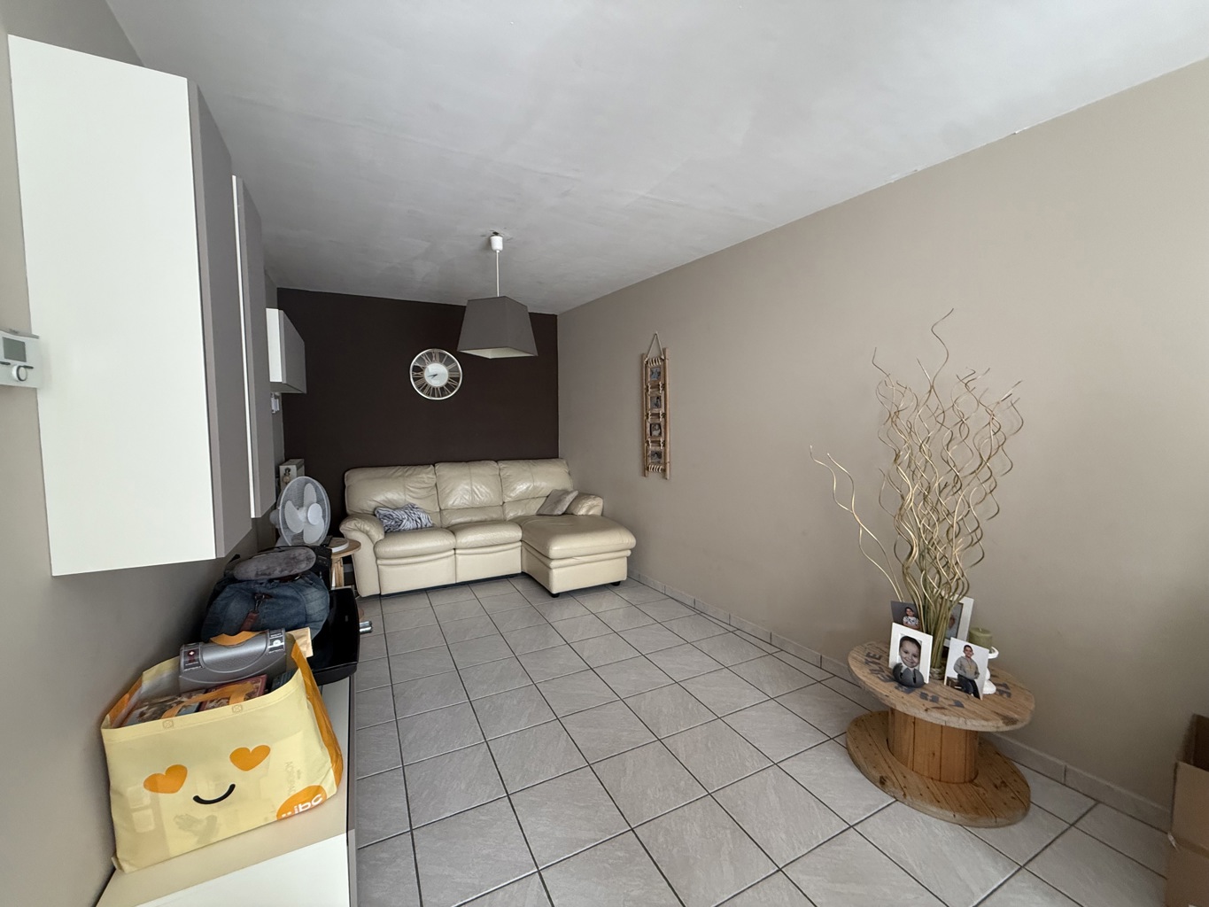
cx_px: 604
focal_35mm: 14
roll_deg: +0.0
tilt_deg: -4.1
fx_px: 489
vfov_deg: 85.7
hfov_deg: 102.1
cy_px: 454
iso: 320
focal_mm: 2.22
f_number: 2.2
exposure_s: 1/60
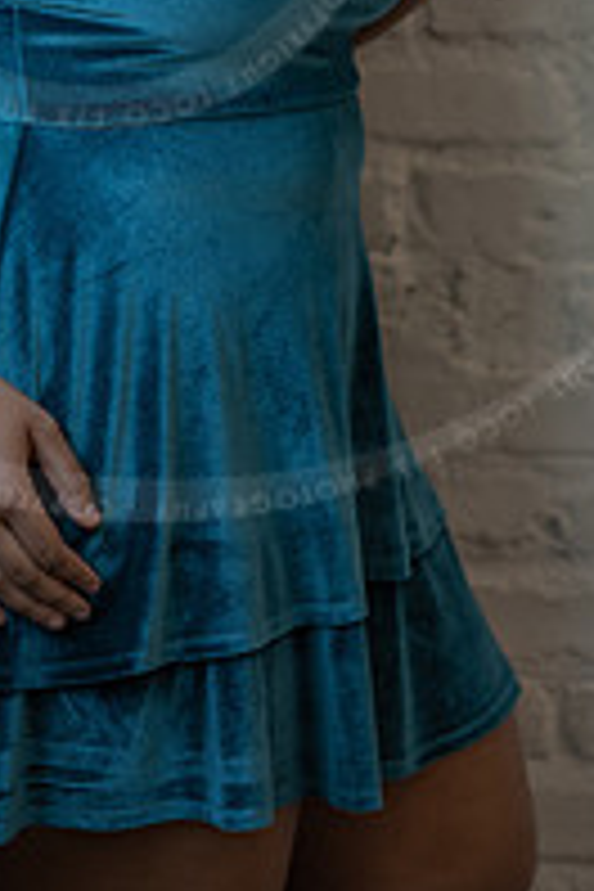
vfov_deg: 10.5
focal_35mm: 193
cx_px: 104
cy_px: -63
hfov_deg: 7.1
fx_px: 4776
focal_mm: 85
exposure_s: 1/250
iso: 320
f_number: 1.8
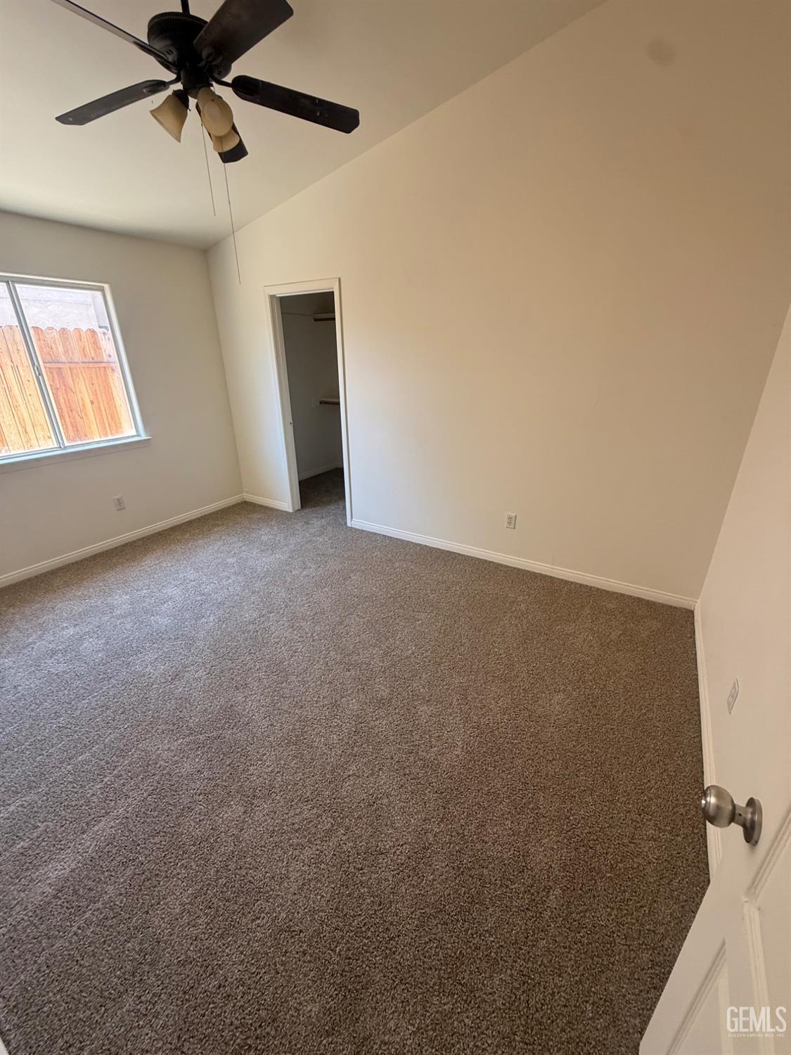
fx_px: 427
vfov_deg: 102.1
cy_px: 528
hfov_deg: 85.7
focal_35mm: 14
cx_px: 396
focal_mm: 2.22
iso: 160
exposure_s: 1/99
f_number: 2.2
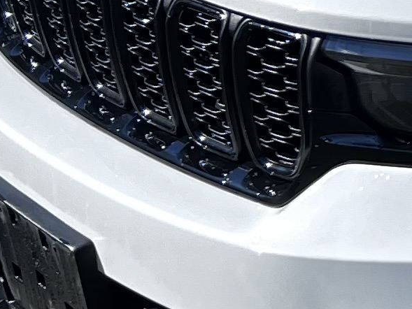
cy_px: -43
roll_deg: +0.1
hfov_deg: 9.5
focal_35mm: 178
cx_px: 1078
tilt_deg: -10.3
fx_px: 2119
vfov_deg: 8.3
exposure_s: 1/2252
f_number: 1.5
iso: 50
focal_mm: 5.7
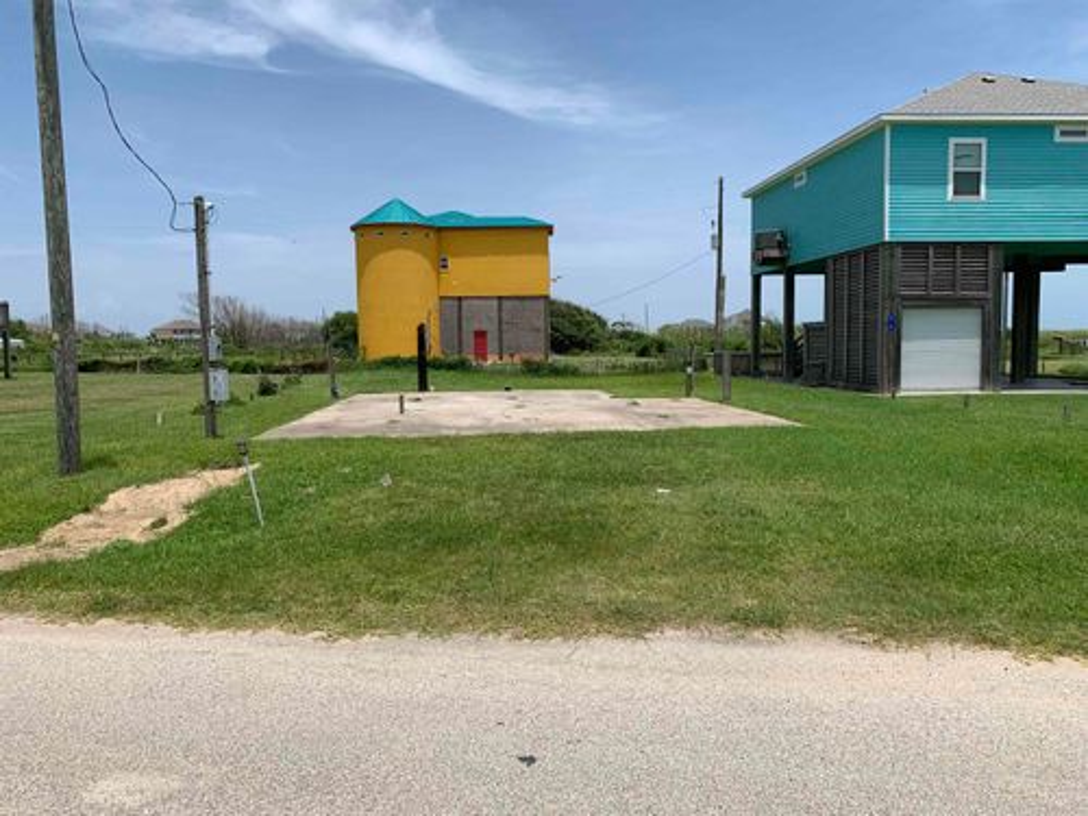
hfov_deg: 67.3
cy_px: 408
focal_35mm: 26
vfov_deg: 53.1
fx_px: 817
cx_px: 544
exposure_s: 1/3521
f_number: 1.8
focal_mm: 4.25
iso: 25
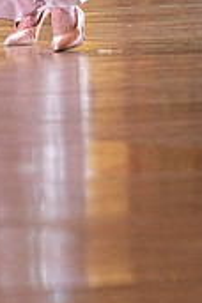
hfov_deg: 2.0
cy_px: -197
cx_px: -65
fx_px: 5706
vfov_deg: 3.0
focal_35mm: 678
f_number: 5
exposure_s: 1/400
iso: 6400
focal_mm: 200
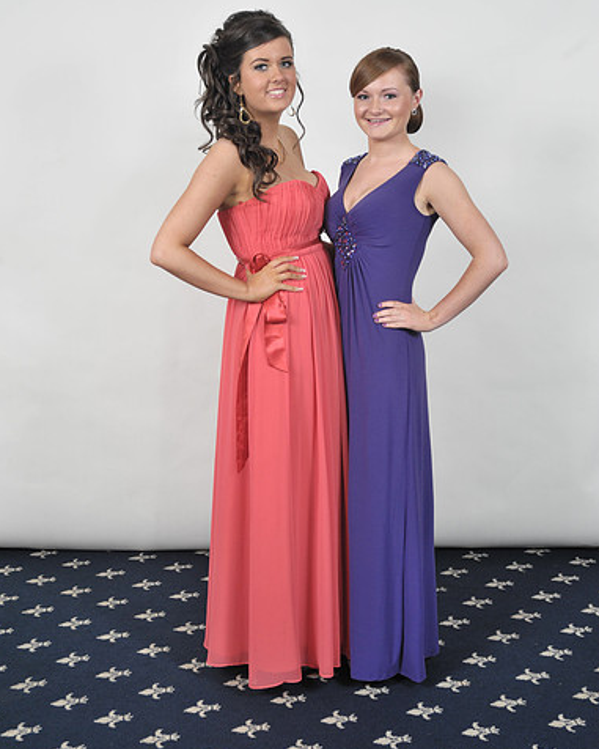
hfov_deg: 31.5
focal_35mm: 48
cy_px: 360
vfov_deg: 38.8
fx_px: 1063
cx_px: 297
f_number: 7.1
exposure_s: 1/160
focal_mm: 42
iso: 1000
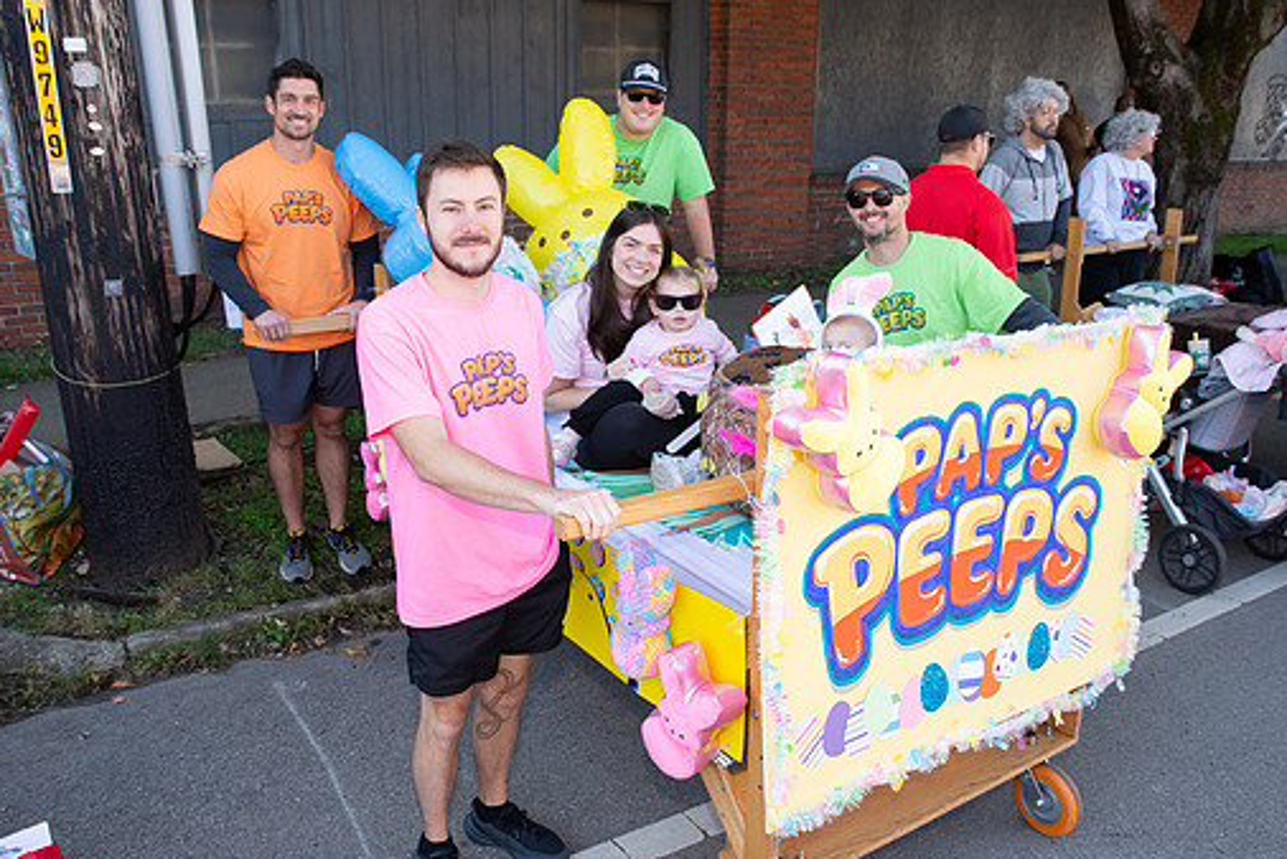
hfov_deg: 63.6
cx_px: 647
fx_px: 1037
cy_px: 458
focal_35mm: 29
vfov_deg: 45.0
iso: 640
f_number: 5.6
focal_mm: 24
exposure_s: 1/200
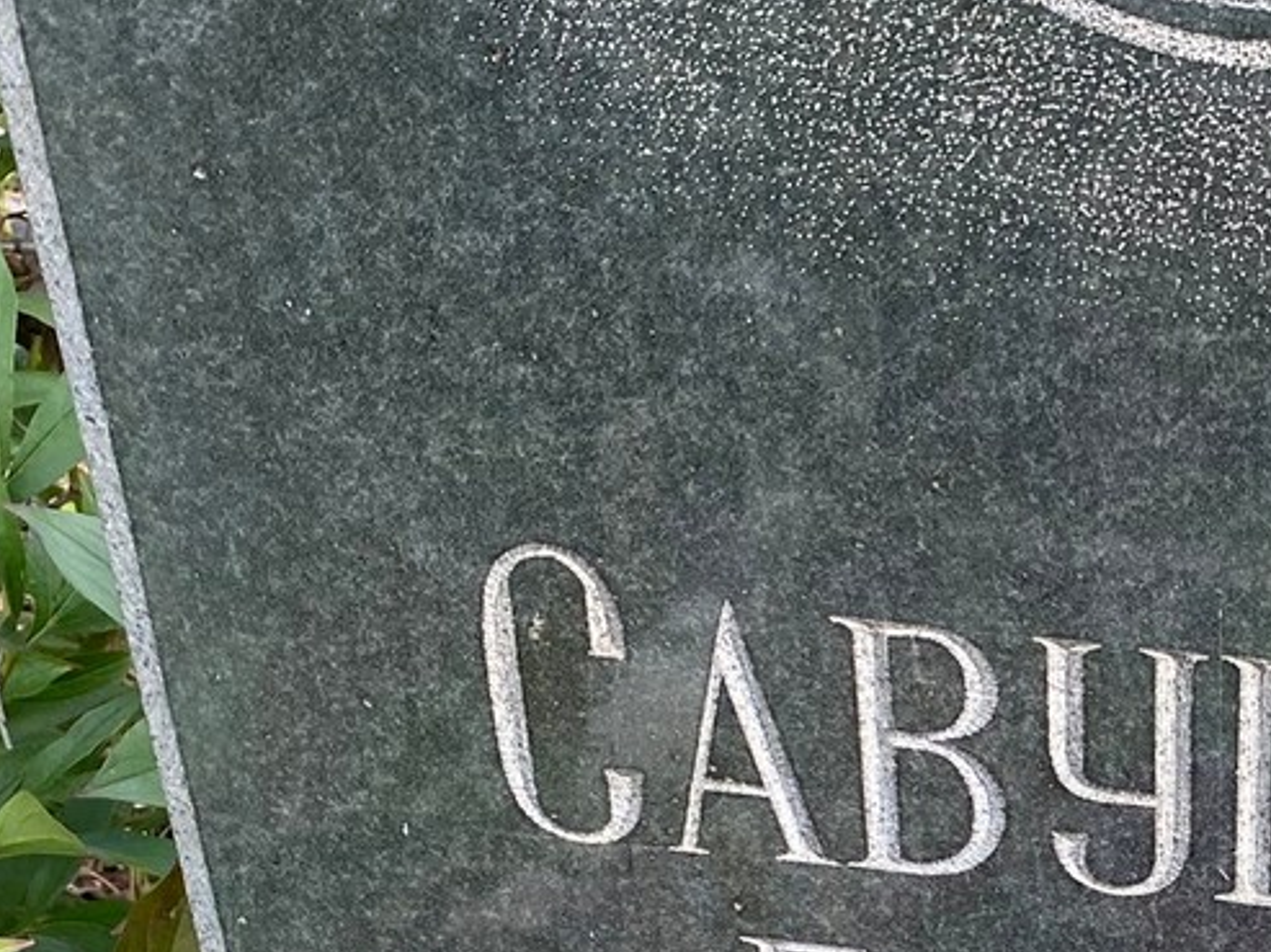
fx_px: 2788
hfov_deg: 23.7
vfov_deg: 18.7
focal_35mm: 76
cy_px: 1014
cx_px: 1470
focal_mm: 4.25
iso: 32
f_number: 1.8
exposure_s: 1/423
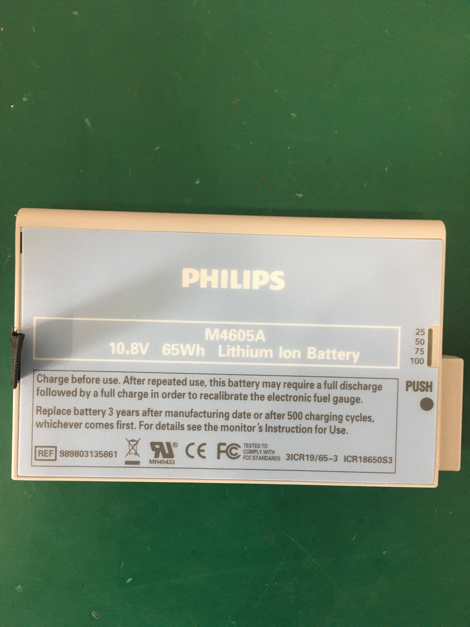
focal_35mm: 29
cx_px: 235
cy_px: 314
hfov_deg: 48.2
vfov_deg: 61.7
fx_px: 525
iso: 200
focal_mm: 4.15
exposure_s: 1/33
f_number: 2.2
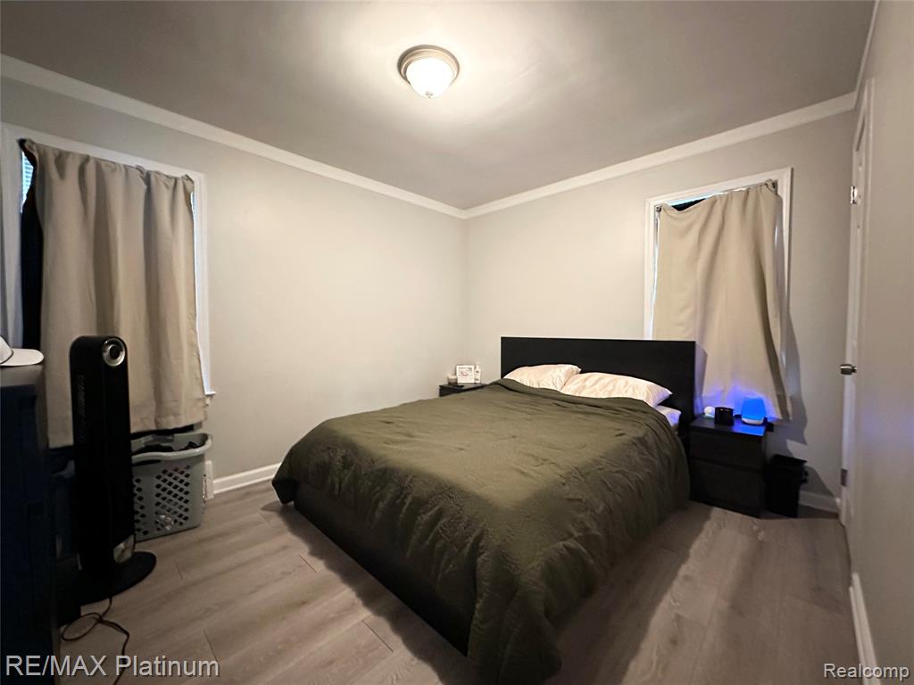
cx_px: 457
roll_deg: +0.2
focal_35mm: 14
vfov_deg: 85.7
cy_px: 342
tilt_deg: -1.8
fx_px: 370
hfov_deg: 102.1
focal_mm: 2.22
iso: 1250
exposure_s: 1/40
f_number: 2.2
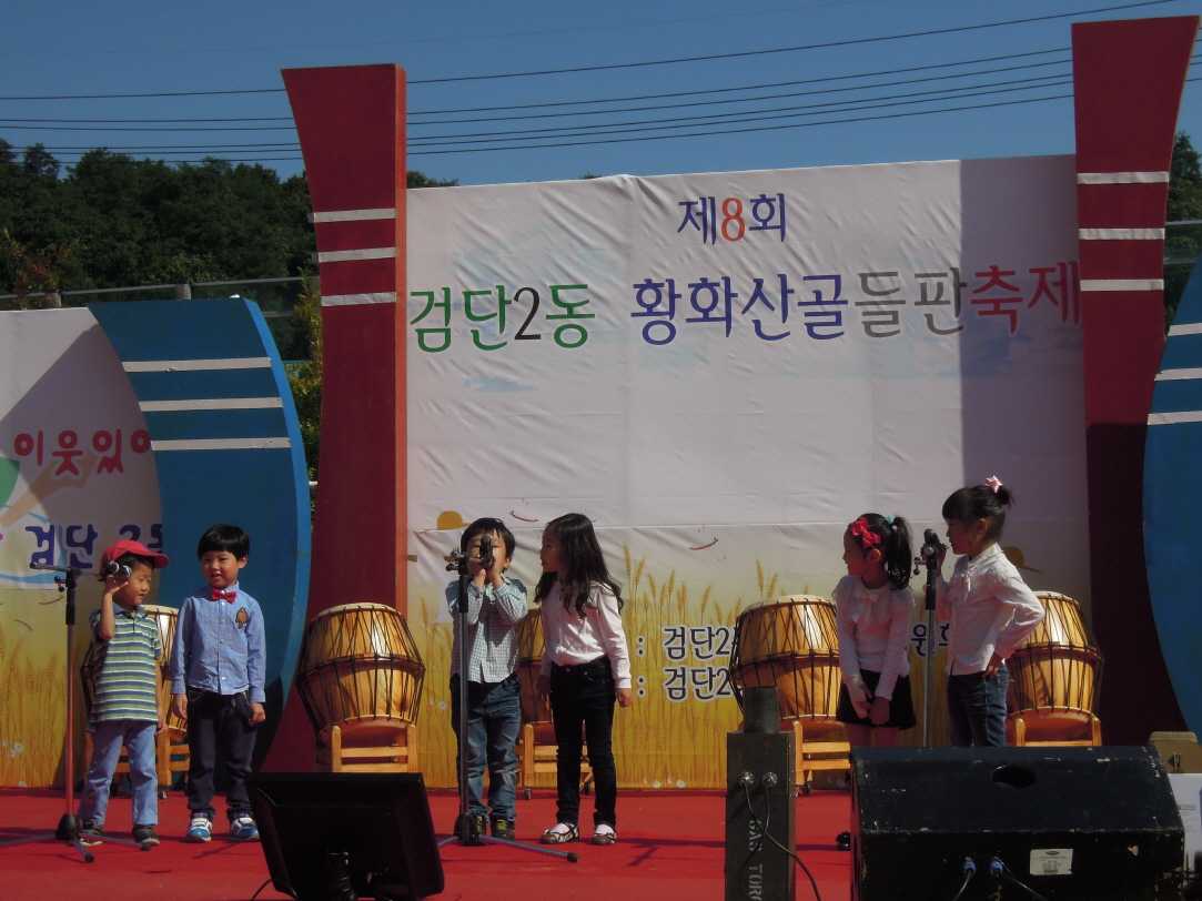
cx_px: 601
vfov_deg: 19.1
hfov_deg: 25.3
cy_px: 450
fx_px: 2673
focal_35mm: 77
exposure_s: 1/1250
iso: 160
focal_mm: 13.8
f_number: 5.9
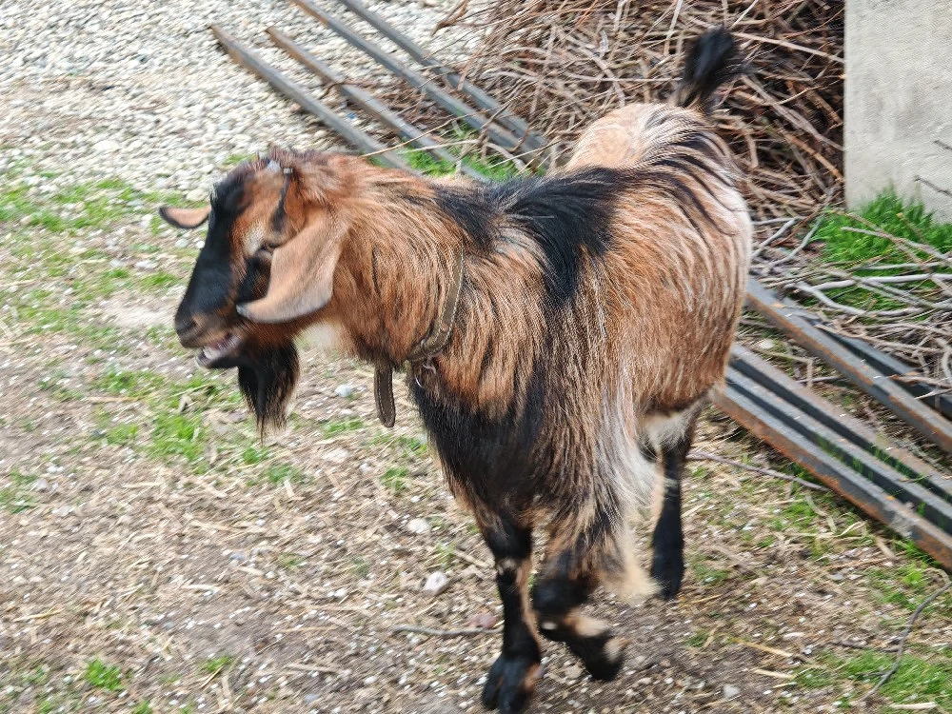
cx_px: 476
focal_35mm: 63
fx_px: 1733
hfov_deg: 30.7
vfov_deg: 23.3
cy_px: 357
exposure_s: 1/111
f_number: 1.9
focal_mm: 6.67
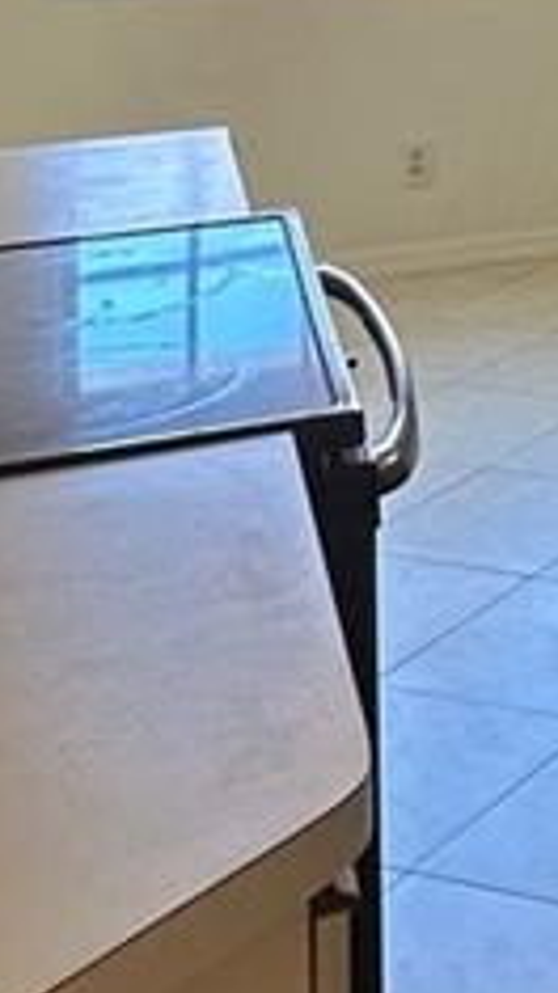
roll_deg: +1.6
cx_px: 1150
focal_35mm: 78
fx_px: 2054
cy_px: -275
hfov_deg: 13.2
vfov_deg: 24.1
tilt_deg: +1.0
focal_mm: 2.22
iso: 160
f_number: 2.2
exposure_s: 1/120
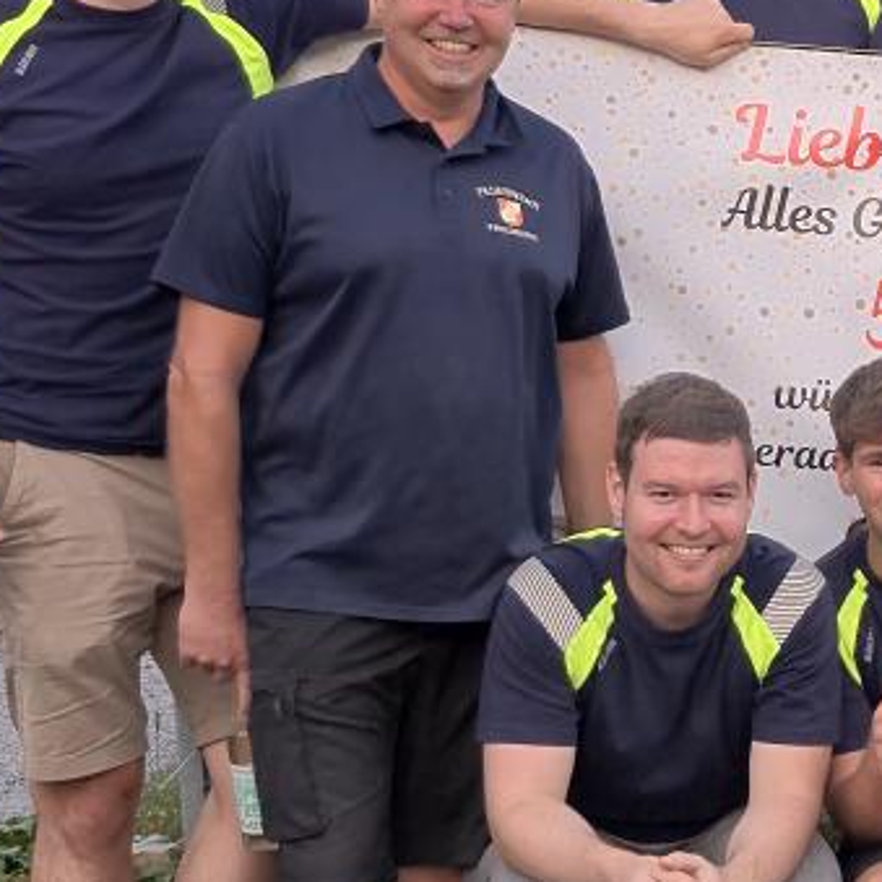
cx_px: 1210
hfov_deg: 16.9
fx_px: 2767
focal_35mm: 96
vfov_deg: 18.1
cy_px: 502
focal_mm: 5.4
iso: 40
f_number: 1.8
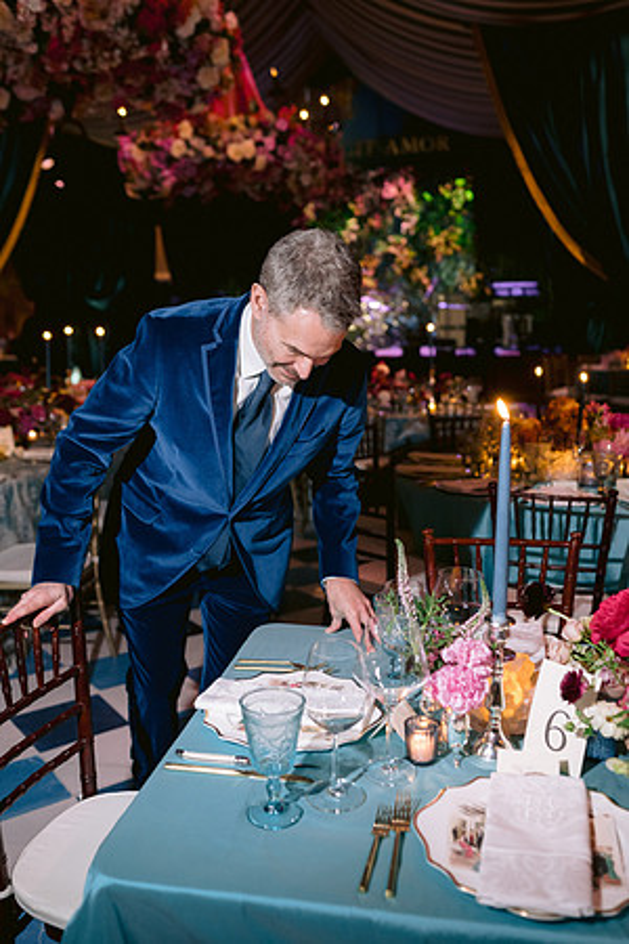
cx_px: 314
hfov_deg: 37.9
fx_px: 917
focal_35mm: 35
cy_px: 472
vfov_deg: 54.4
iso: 1000
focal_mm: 35
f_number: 2.8
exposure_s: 1/100
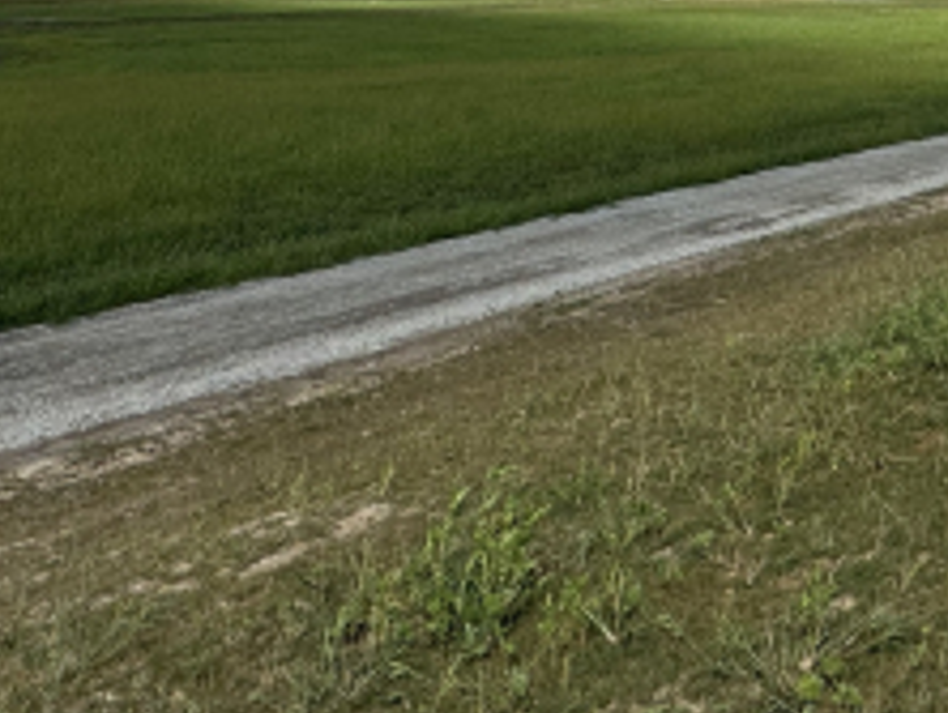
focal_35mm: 42
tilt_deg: +0.5
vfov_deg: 31.2
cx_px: 865
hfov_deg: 41.0
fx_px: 1151
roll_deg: -0.1
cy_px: -43
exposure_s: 1/3906
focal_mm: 2.22
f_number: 2.2
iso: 50
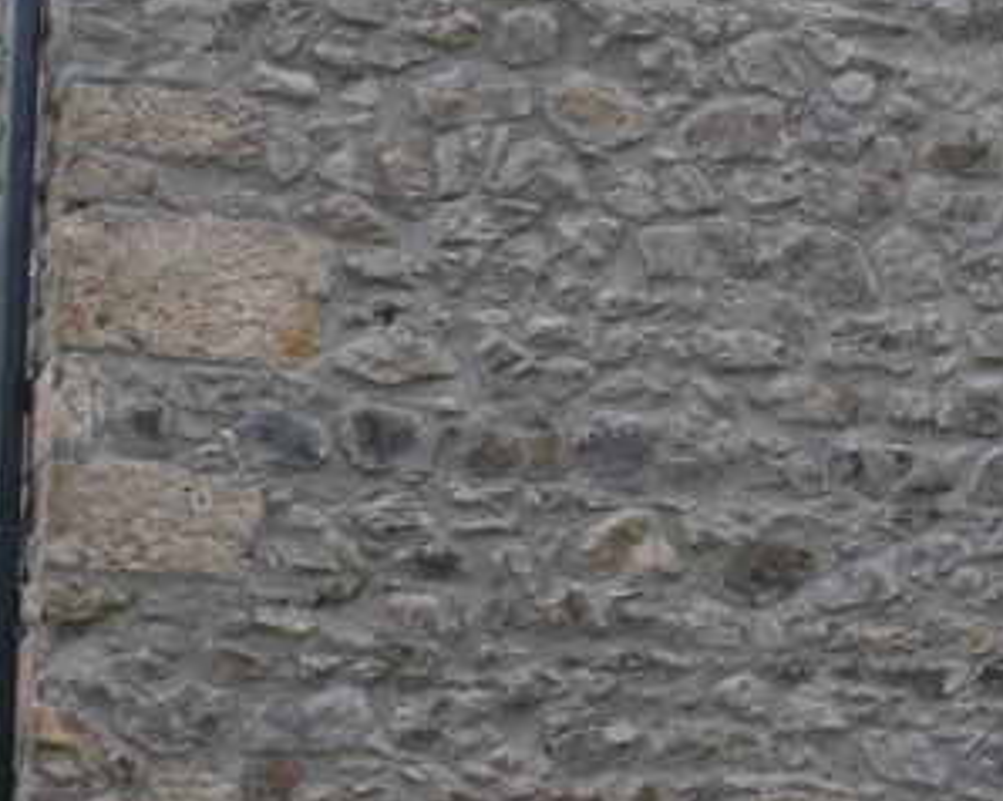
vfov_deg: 14.1
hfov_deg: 16.3
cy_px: 607
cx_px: 1451
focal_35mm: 109
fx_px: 3234
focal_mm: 18
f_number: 8
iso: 640
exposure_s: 1/500
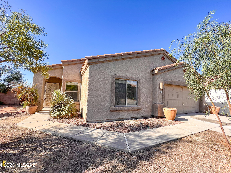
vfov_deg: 89.9
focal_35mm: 13
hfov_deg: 106.2
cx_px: 116
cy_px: 86
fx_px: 87
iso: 32
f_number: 1.8
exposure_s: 1/615
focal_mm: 1.57
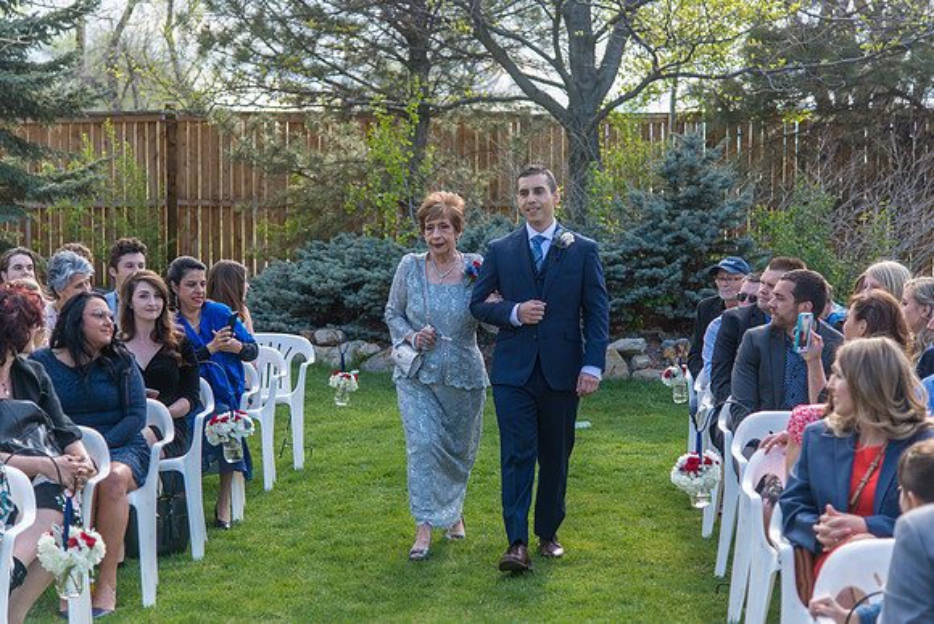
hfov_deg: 27.0
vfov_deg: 18.2
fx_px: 1946
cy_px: 312
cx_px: 467
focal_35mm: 75
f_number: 4
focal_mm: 75
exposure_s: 1/200
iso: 64
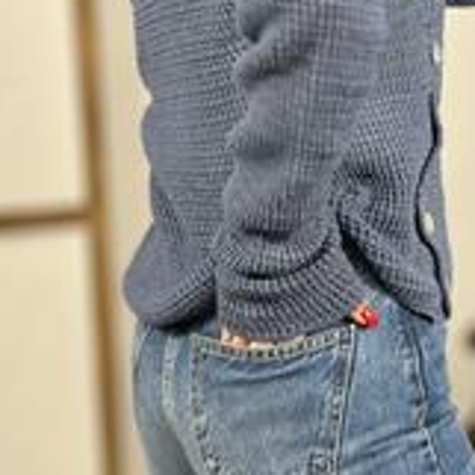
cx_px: 327
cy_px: 332
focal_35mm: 109
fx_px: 1692
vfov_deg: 15.9
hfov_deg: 15.9
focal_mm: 6.86
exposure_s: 1/100
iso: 160
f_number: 1.78
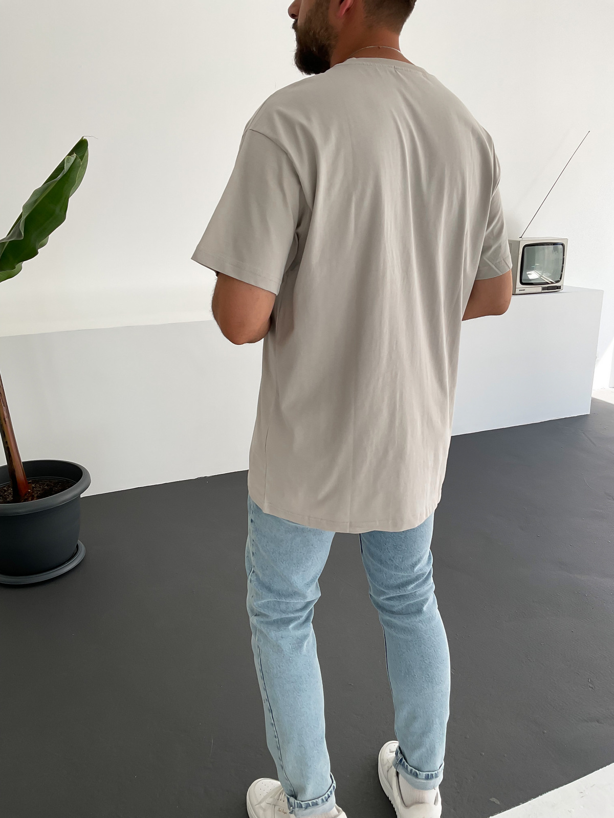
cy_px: 409
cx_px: 307
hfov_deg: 48.2
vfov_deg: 61.7
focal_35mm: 29
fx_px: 686
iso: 20
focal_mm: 3
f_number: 1.8
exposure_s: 1/120
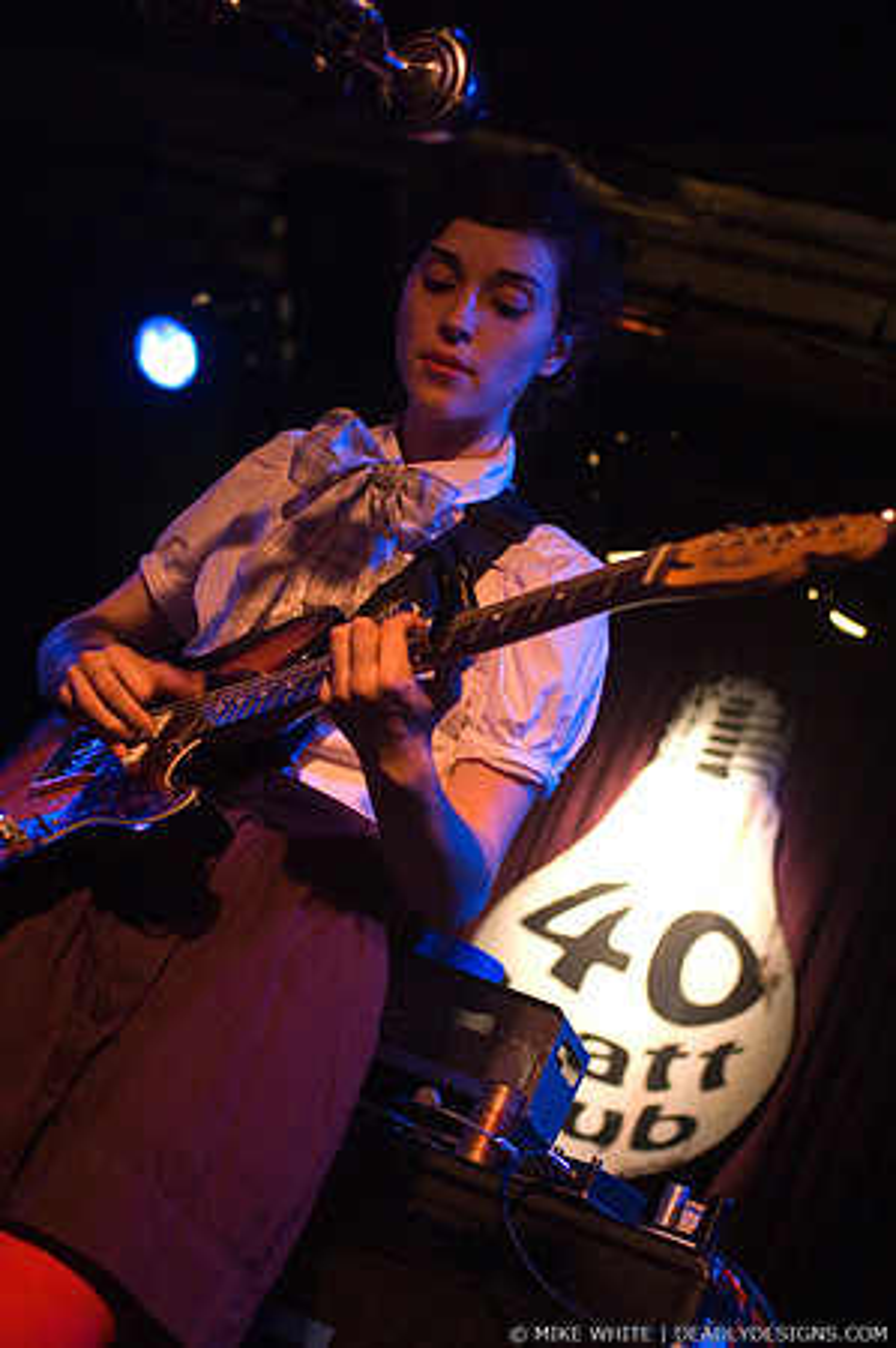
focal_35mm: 66
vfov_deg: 30.5
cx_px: 448
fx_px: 2470
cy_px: 674
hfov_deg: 20.6
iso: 800
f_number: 2.8
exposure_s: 1/30
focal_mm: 44
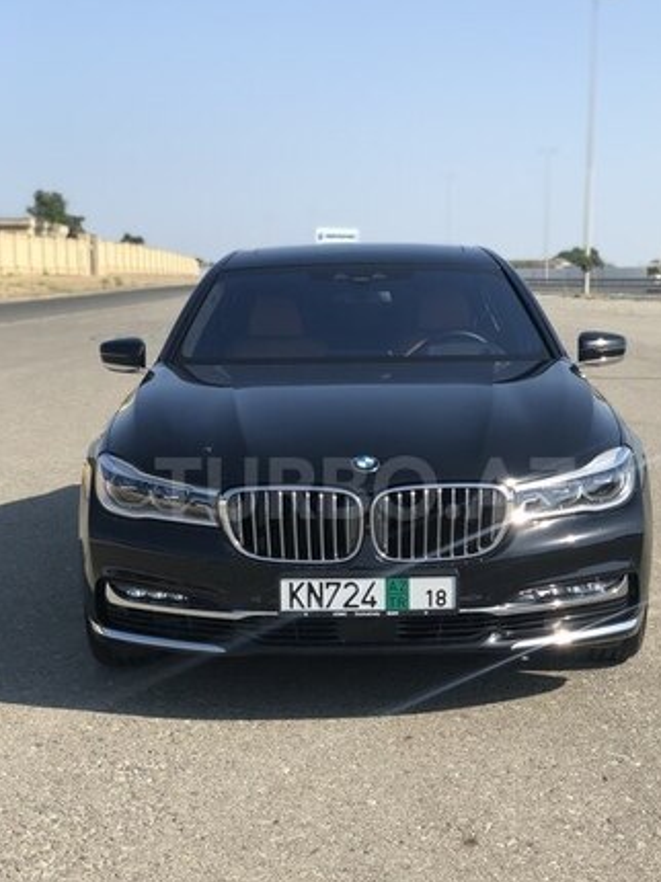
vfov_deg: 32.2
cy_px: 488
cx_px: 365
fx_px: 1529
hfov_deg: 24.4
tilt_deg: -7.0
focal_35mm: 60
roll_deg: -0.2
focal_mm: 6
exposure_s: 1/842
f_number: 2.4
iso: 16
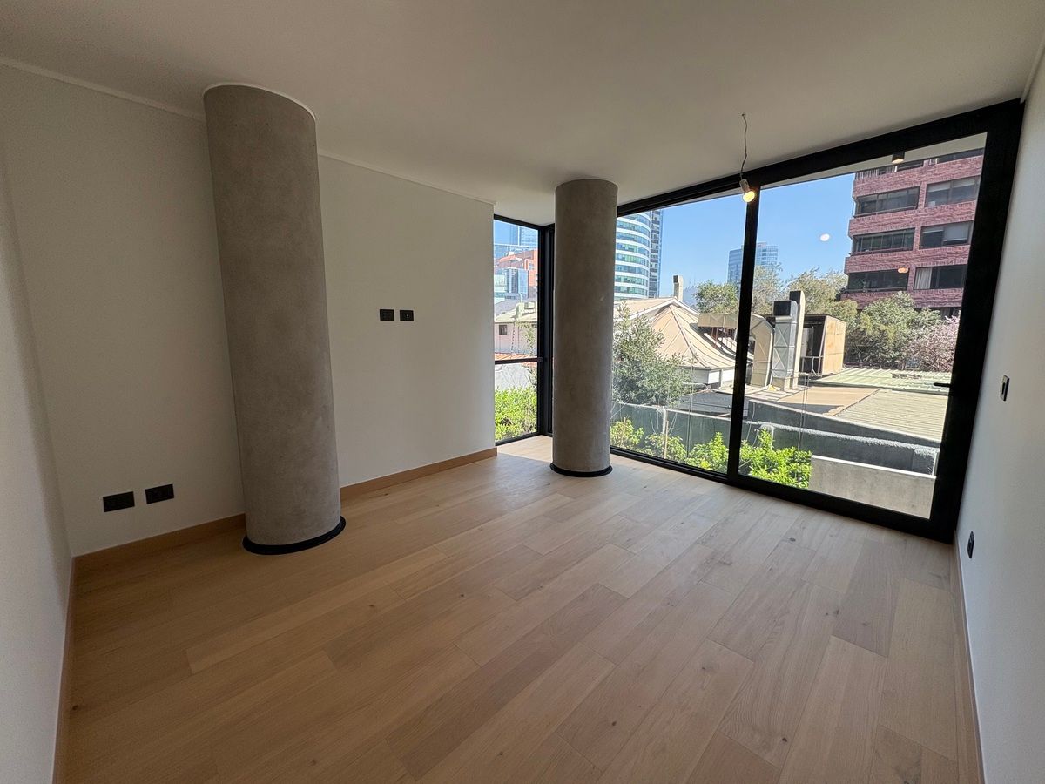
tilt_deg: -8.6
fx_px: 423
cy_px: 392
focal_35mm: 14
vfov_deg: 85.7
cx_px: 522
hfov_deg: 102.1
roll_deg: -0.5
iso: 64
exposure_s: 1/328
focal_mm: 2.22
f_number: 2.2
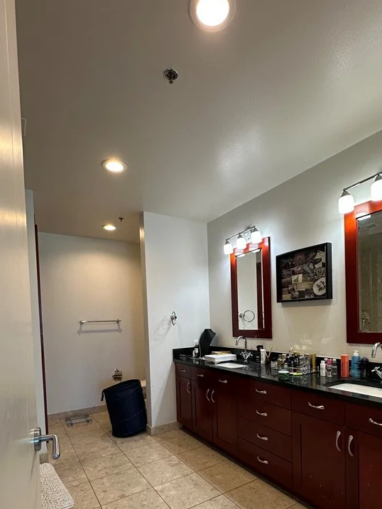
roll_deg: +1.2
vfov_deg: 79.6
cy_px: 331
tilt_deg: -2.3
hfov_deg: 65.9
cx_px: 206
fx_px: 294
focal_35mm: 20
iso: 160
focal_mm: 2.22
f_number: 2.2
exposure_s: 1/120
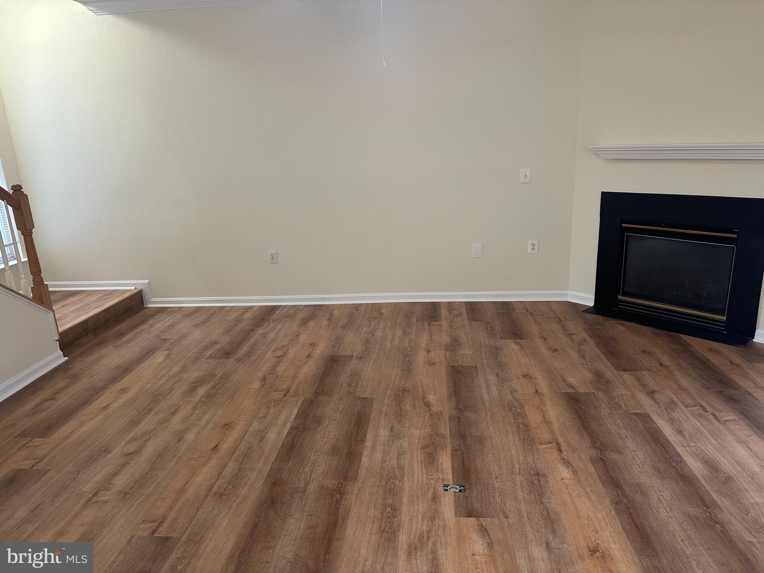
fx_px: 530
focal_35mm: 24
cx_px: 382
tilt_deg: -16.5
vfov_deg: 56.8
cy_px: 286
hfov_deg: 71.6
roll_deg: +2.6
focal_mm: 6.86
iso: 200
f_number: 1.78
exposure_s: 1/60
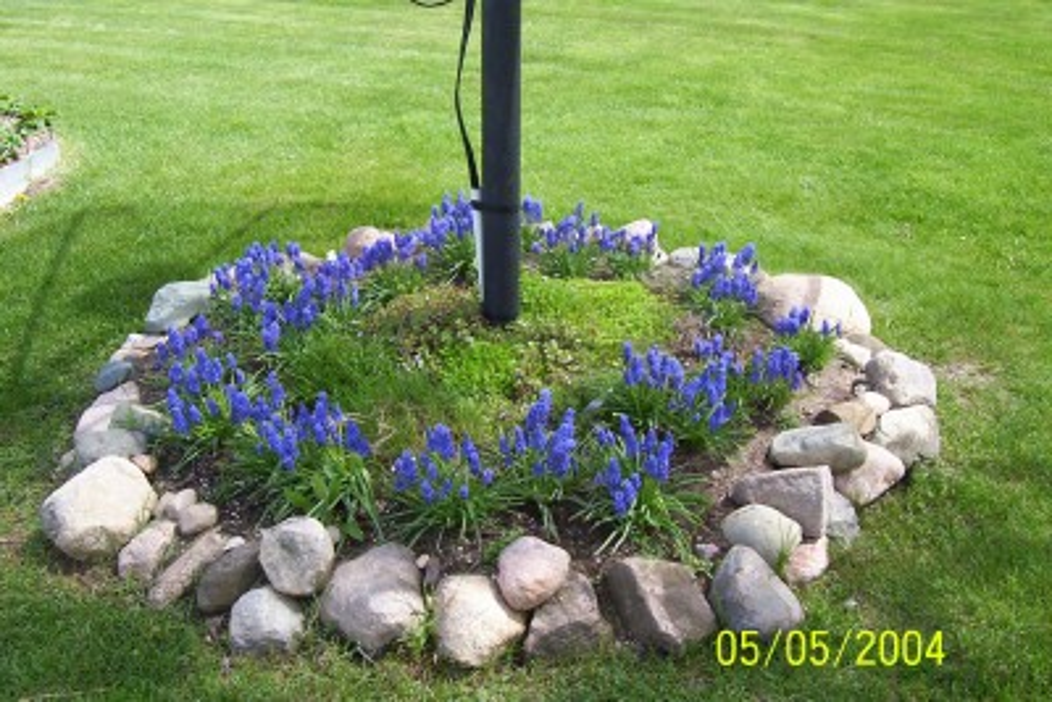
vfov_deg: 31.2
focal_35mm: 43
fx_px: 1257
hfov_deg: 45.4
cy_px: 351
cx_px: 526
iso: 100
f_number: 2.73
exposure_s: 1/864
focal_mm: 5.77
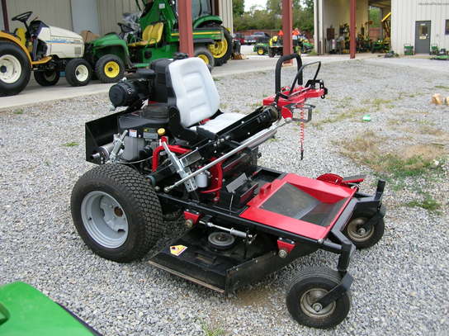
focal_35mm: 36
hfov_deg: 51.4
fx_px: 467
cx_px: 224
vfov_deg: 39.6
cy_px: 168
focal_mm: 6
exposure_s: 1/8
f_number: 2.7
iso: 50
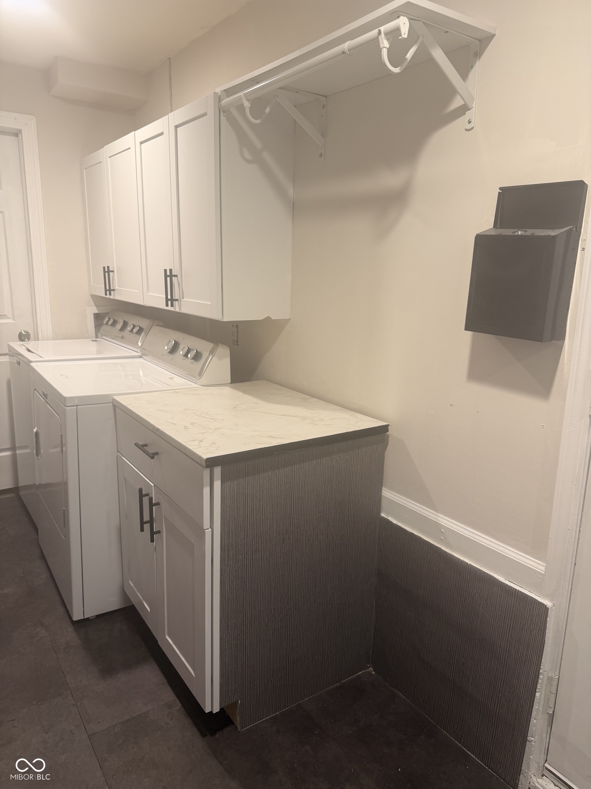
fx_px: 546
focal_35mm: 24
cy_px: 394
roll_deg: -1.7
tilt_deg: -14.1
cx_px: 296
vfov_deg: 71.6
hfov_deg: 56.8
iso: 125
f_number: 1.78
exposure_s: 1/60
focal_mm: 6.76
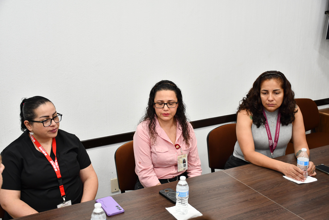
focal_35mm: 40
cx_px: 164
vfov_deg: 33.4
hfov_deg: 48.5
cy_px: 110
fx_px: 366
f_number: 4
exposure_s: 1/60
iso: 500
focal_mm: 27
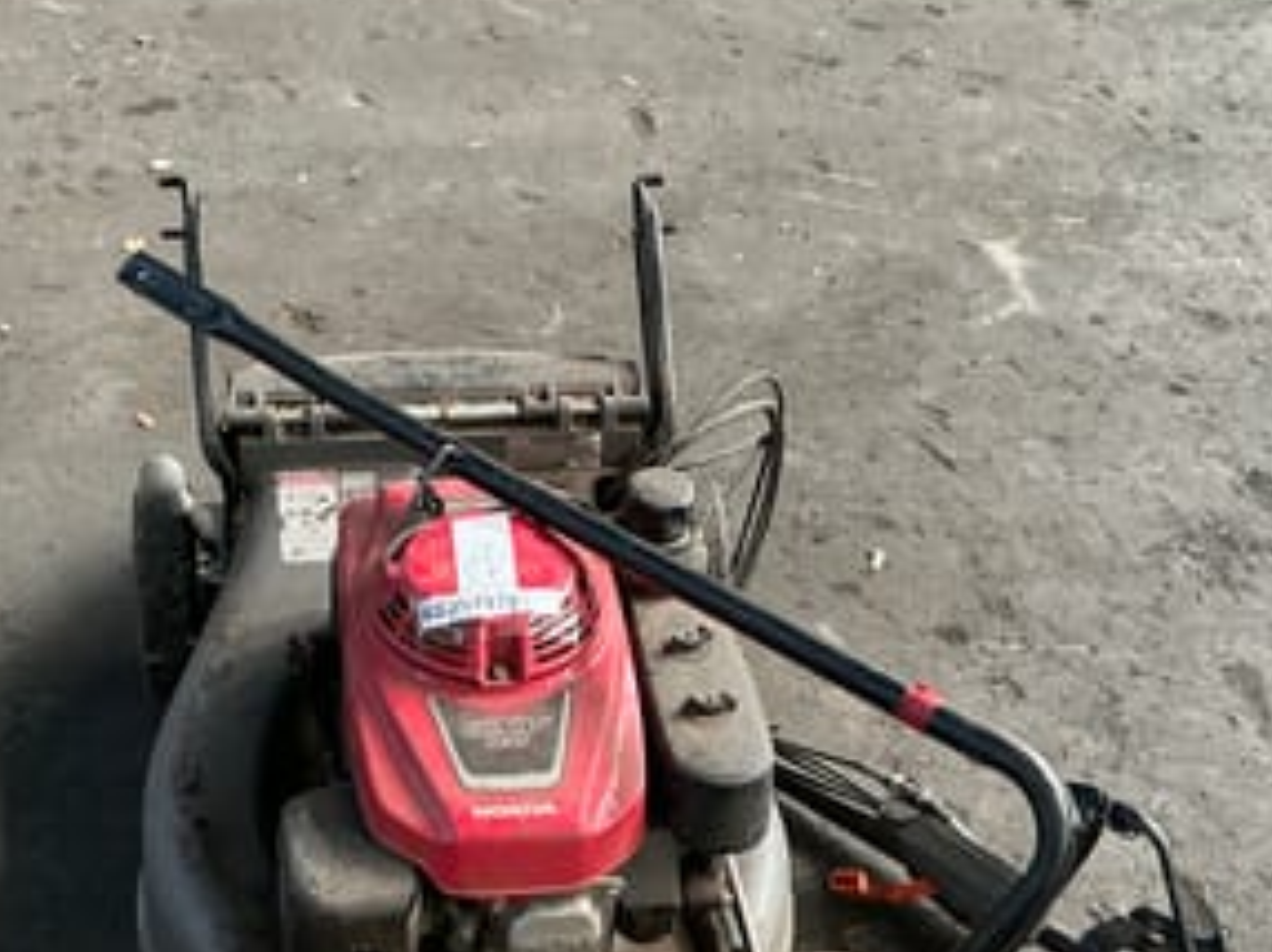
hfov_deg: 38.8
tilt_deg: -43.5
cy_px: 767
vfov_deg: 29.0
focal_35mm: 49
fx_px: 1799
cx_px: 503
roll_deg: -4.2
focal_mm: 3
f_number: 1.8
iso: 80
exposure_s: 1/60
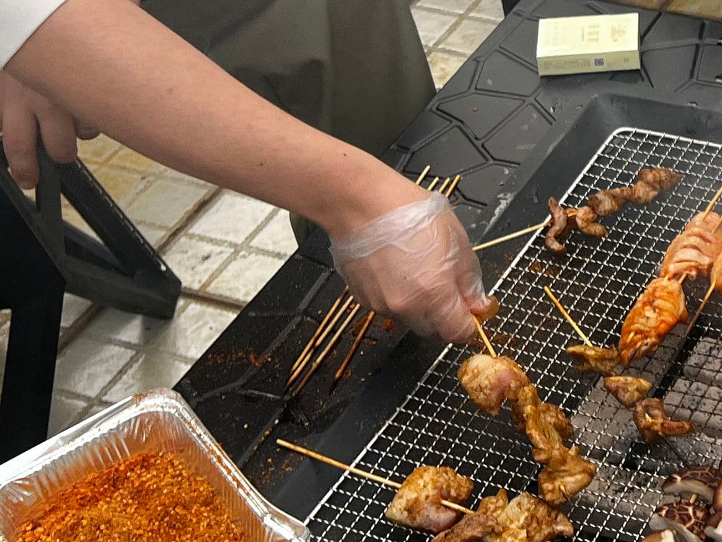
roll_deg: +0.2
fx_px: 1877
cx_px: 983
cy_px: 35
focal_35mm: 90
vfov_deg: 16.2
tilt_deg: -34.6
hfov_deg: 19.7
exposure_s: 1/429
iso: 50
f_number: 1.5
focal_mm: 5.7
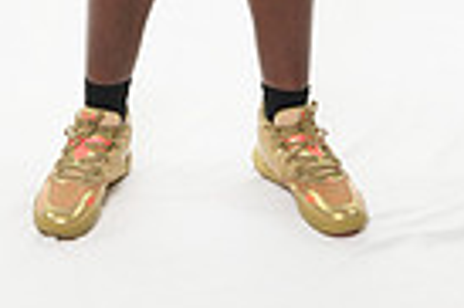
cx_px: 122
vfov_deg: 9.8
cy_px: -410
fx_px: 1609
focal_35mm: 125
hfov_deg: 16.3
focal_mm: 38
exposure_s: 1/125
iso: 500
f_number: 7.1
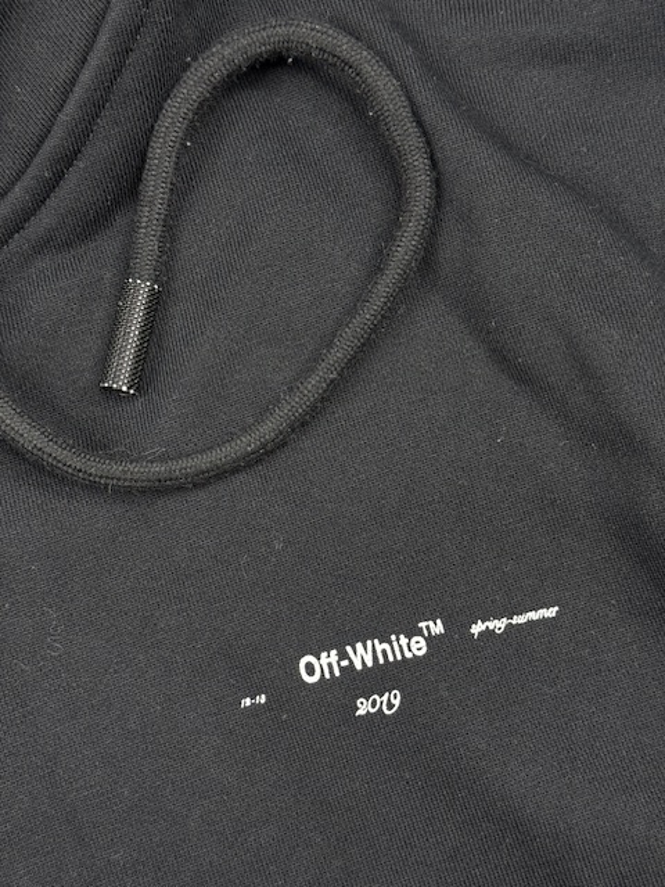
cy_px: 444
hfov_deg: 30.3
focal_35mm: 48
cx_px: 332
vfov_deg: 39.7
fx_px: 1229
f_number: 1.78
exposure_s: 1/100
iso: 160
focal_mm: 6.76
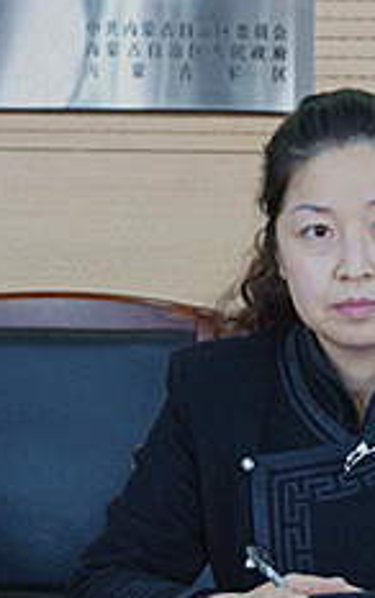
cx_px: 340
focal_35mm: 171
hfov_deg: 7.7
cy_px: 363
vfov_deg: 12.2
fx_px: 2791
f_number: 8
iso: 1600
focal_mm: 60
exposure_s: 1/20
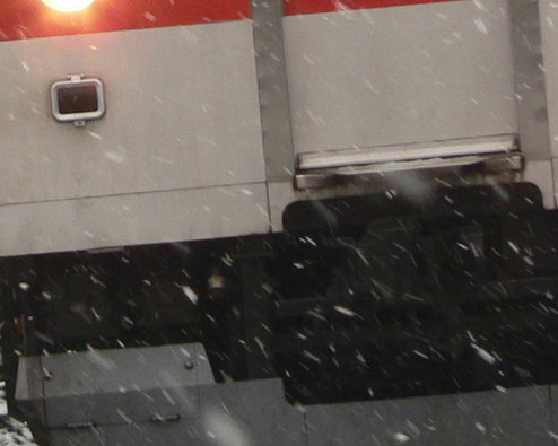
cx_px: -62
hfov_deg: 1.7
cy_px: -212
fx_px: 19186
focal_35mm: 1162
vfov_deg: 1.3
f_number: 4
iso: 80
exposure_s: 1/125
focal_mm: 51
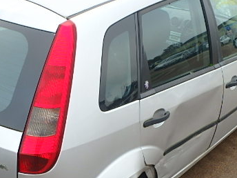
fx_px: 370
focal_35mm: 54
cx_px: 89
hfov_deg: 35.4
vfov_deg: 26.9
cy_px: 119
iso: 125
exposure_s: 1/60
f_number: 4.6
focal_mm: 5.2
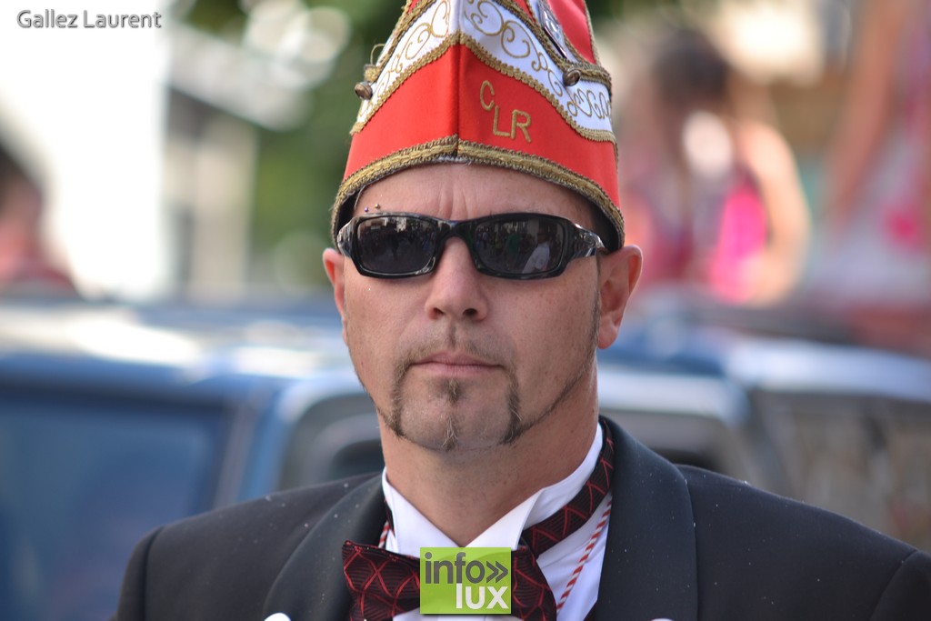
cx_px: 466
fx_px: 4849
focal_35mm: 188
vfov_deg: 7.3
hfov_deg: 11.0
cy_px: 310
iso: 100
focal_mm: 125
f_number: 2.8
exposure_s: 1/250
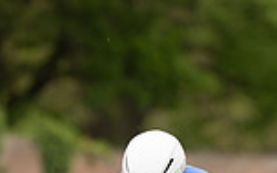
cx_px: 170
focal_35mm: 978
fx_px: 7383
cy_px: 221
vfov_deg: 1.3
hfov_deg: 2.1
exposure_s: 1/1000
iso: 320
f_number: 3.5
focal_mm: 200
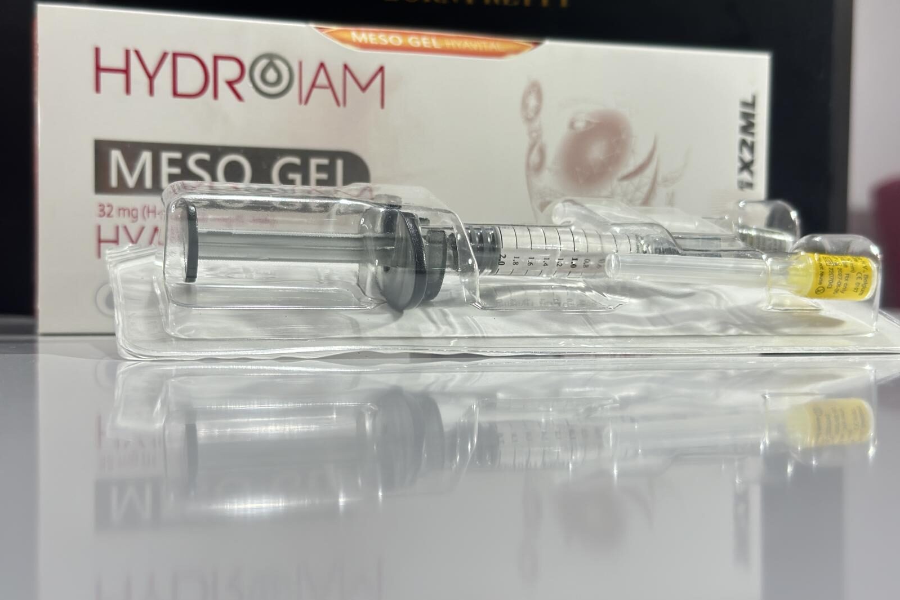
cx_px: 450
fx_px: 1250
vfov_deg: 27.0
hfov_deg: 39.6
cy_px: 319
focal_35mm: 50
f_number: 1.78
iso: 80
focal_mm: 6.86
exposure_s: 1/50
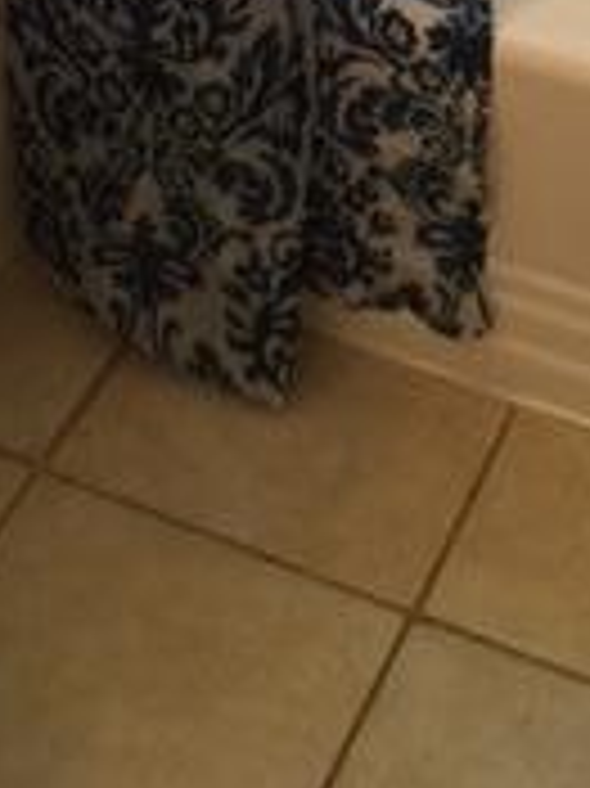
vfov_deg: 16.1
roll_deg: +0.8
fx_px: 2412
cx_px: 194
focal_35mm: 106
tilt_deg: -22.6
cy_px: -572
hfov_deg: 13.9
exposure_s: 1/15
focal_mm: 4.15
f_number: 2.2
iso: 40
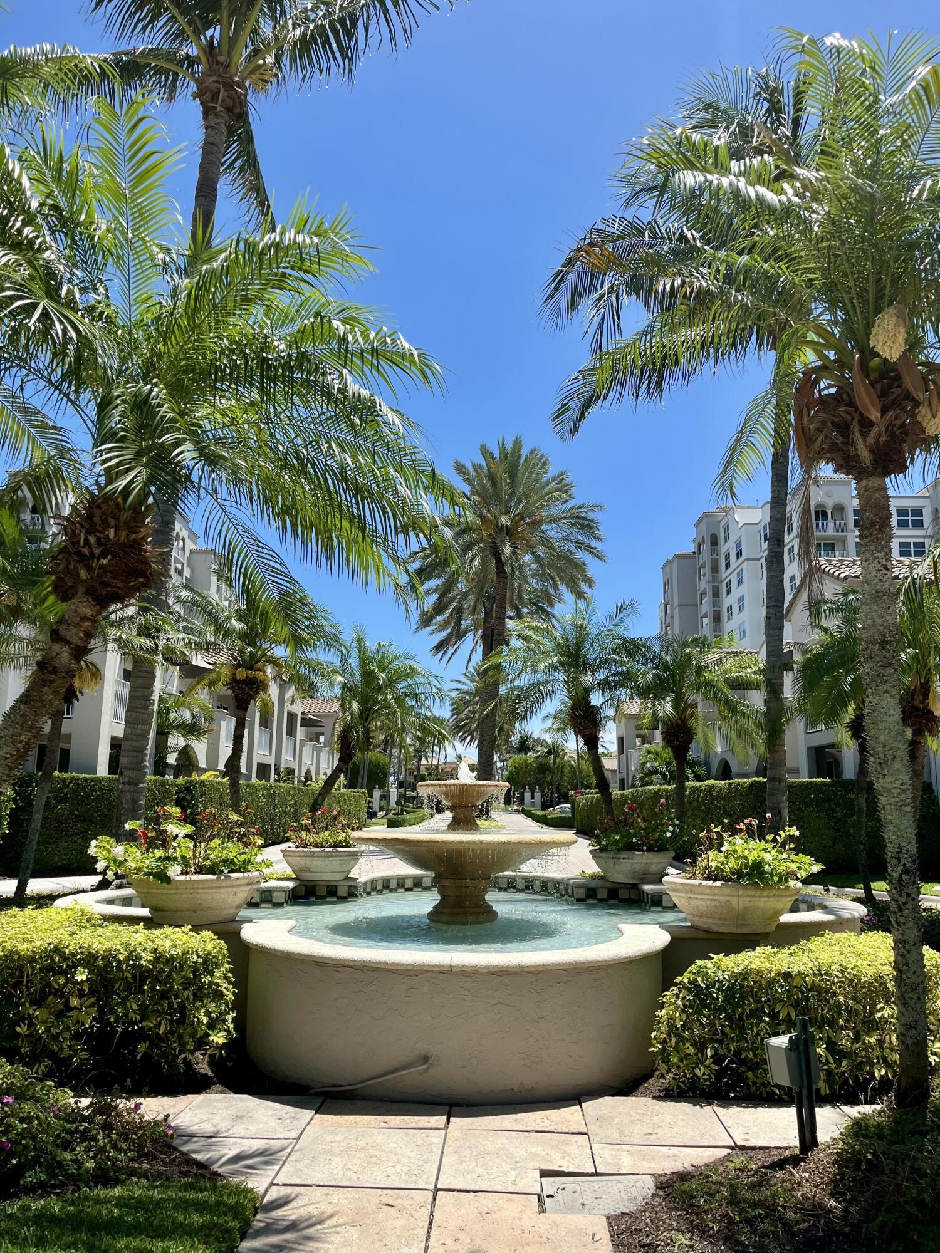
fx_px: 941
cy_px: 626
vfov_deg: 67.3
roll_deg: -0.1
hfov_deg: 53.1
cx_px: 470
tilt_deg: +10.6
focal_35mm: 26
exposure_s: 1/3215
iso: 50
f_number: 1.6
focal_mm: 5.1
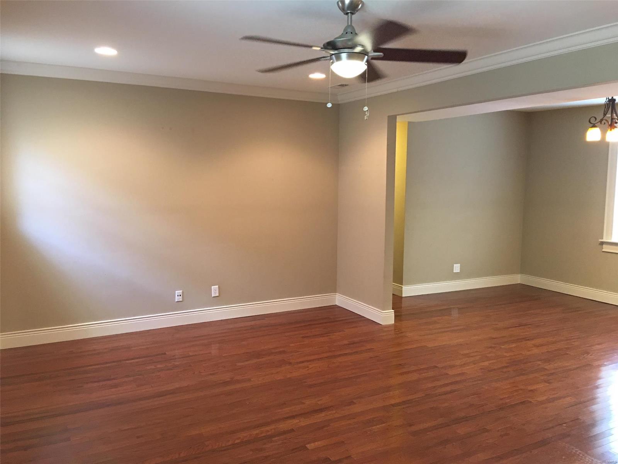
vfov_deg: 48.2
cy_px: 232
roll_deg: -0.6
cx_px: 309
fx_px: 518
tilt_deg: -5.0
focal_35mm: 29
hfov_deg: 61.7
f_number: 2.2
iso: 100
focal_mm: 4.15
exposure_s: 1/15
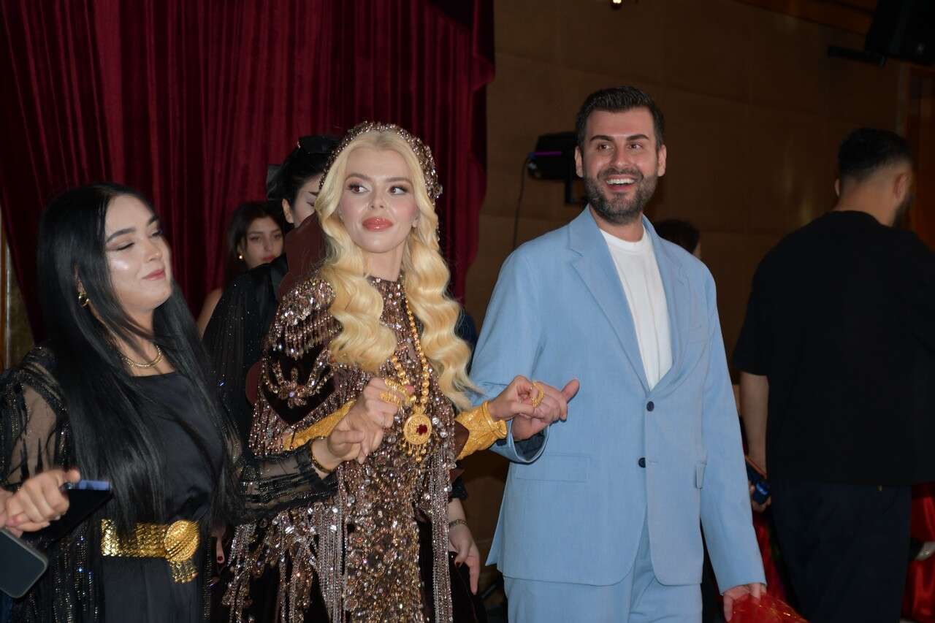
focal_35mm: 84
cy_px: 312
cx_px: 468
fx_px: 2181
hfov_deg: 24.2
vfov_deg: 16.3
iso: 200
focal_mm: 56
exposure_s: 1/60
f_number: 4.8
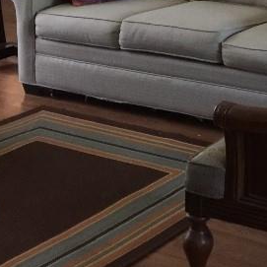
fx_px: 846
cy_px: -108
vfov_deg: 16.6
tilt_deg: -7.4
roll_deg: -1.0
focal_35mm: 97
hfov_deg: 16.8
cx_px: 352
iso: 100
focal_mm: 4.15
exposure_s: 1/10
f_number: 2.2
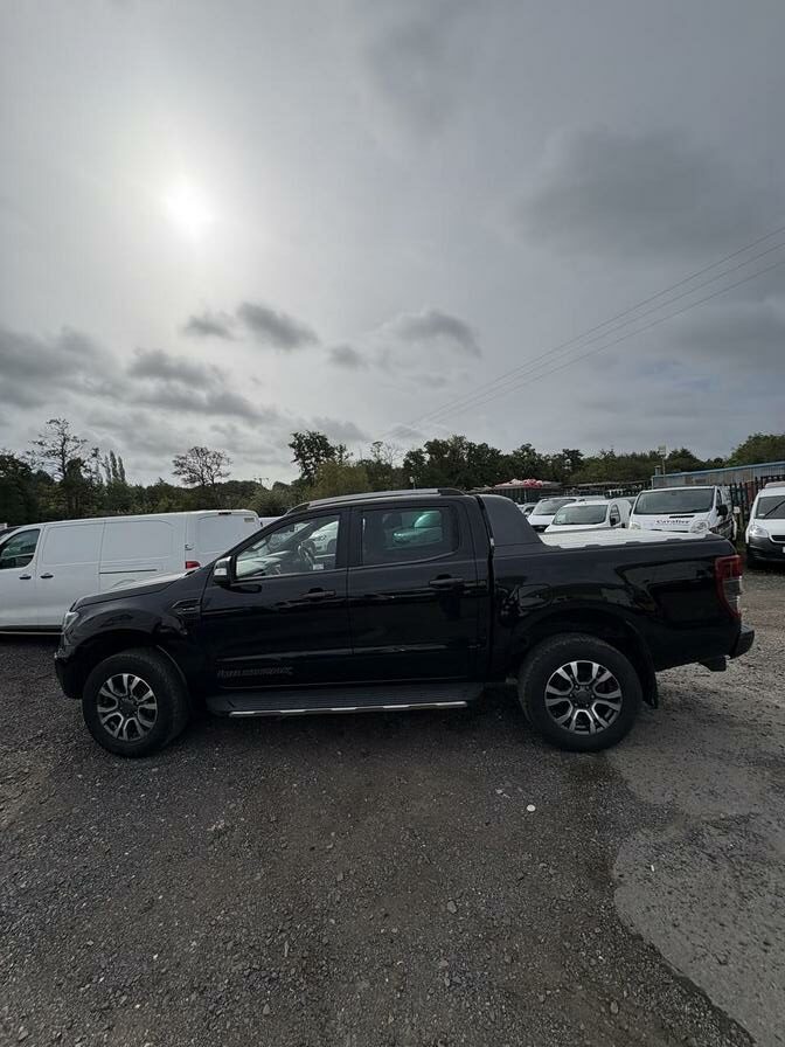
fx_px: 423
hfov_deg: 85.7
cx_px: 392
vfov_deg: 102.1
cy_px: 524
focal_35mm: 14
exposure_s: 1/3390
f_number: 2.2
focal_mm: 2.22
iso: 50
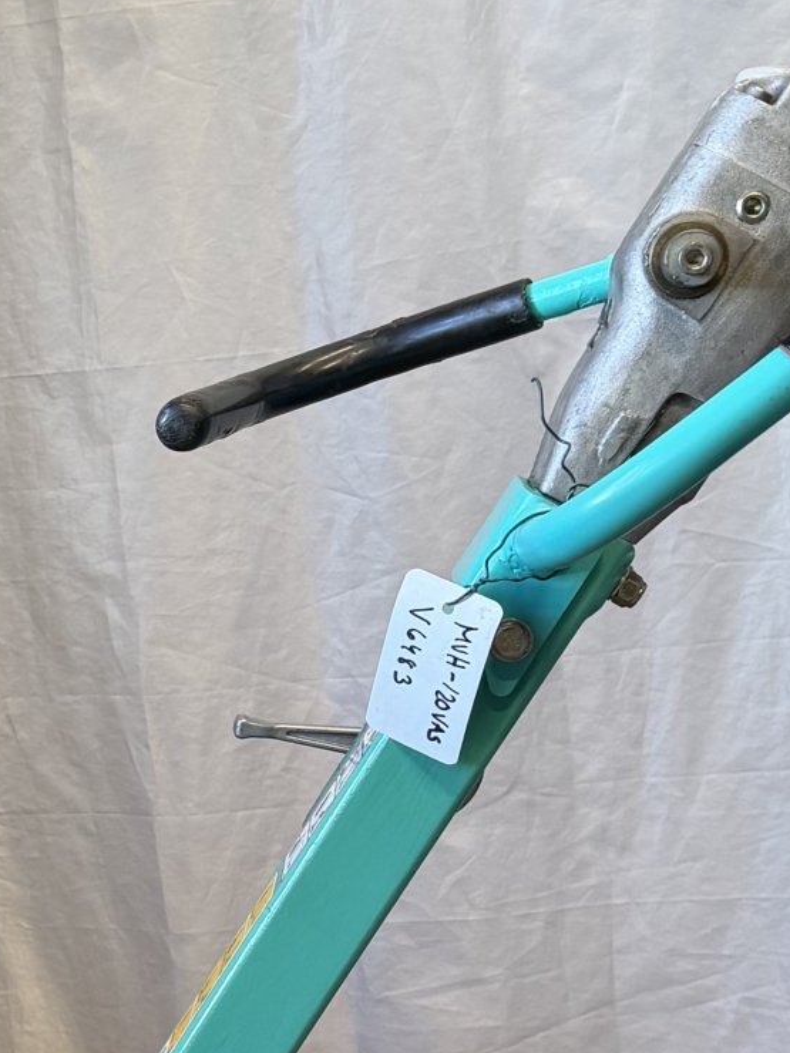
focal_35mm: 83
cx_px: -130
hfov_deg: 17.1
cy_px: 830
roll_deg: +5.0
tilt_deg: -9.9
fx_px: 2526
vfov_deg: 23.2
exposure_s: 1/50
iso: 160
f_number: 1.78
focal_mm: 6.76
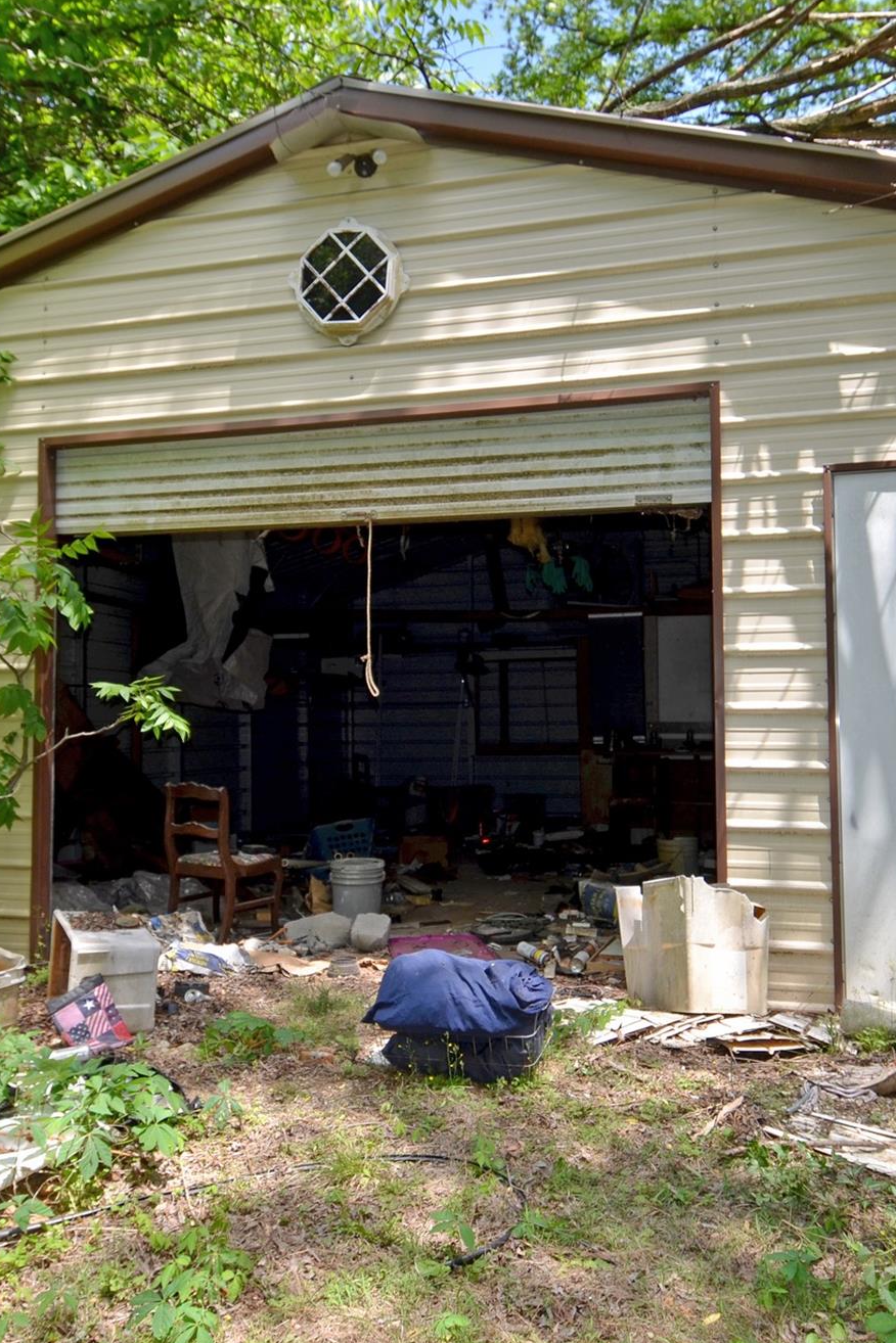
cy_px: 673
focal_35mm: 28
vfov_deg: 65.5
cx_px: 446
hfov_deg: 46.4
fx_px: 1045
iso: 100
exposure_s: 1/250
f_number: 5.6
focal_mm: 12
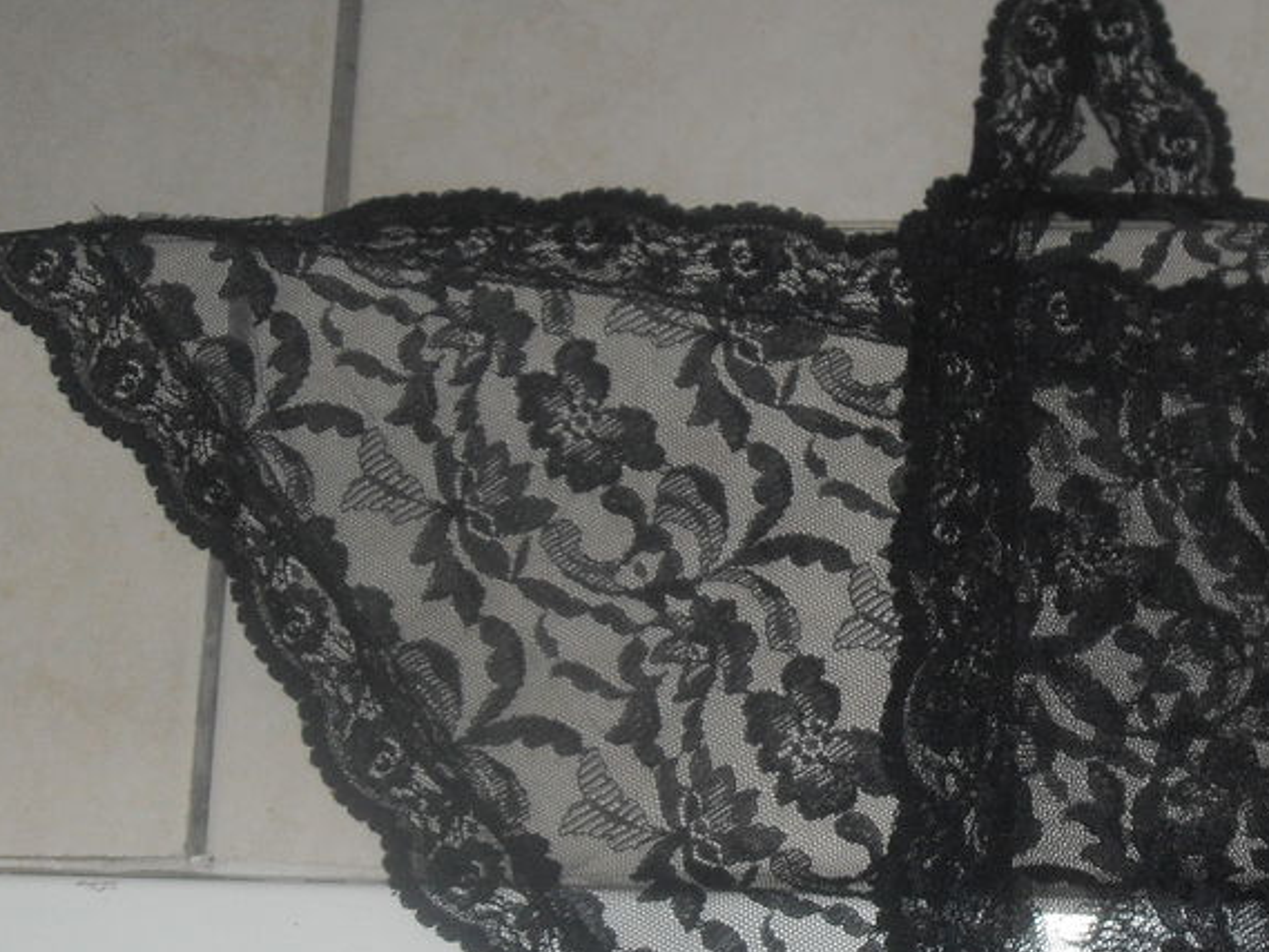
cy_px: 602
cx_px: 988
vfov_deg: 22.5
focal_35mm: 65
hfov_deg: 29.2
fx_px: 2383
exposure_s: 1/45
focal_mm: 6.3
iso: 100
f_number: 2.8
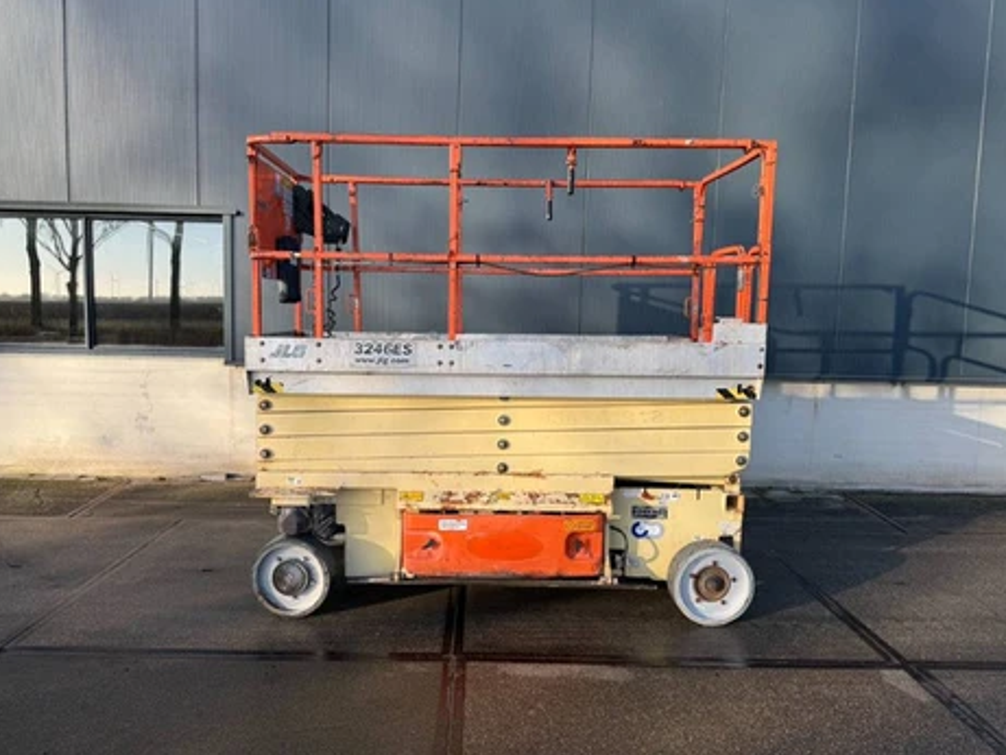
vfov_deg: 54.9
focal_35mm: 25
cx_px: 489
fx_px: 727
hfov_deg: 69.4
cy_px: 384
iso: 80
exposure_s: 1/1139
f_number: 1.78
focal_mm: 6.76
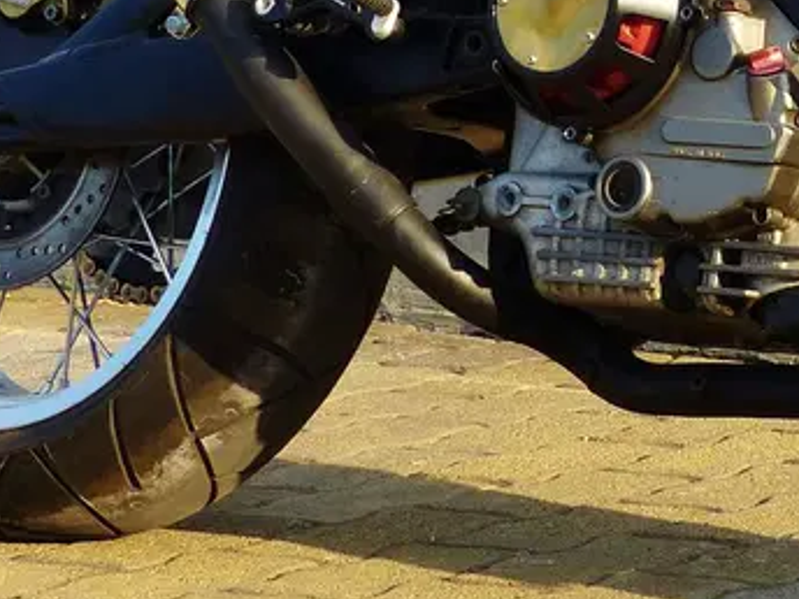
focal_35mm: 230
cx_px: 948
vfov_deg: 6.4
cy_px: -218
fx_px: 5309
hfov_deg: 8.5
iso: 100
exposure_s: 1/320
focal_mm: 11.9
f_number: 4
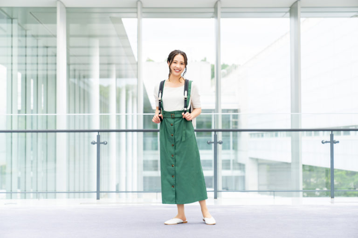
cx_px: 179
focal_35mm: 70
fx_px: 696
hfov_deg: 28.8
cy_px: 119
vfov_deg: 19.5
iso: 320
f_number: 3.2
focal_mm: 70
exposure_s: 1/400
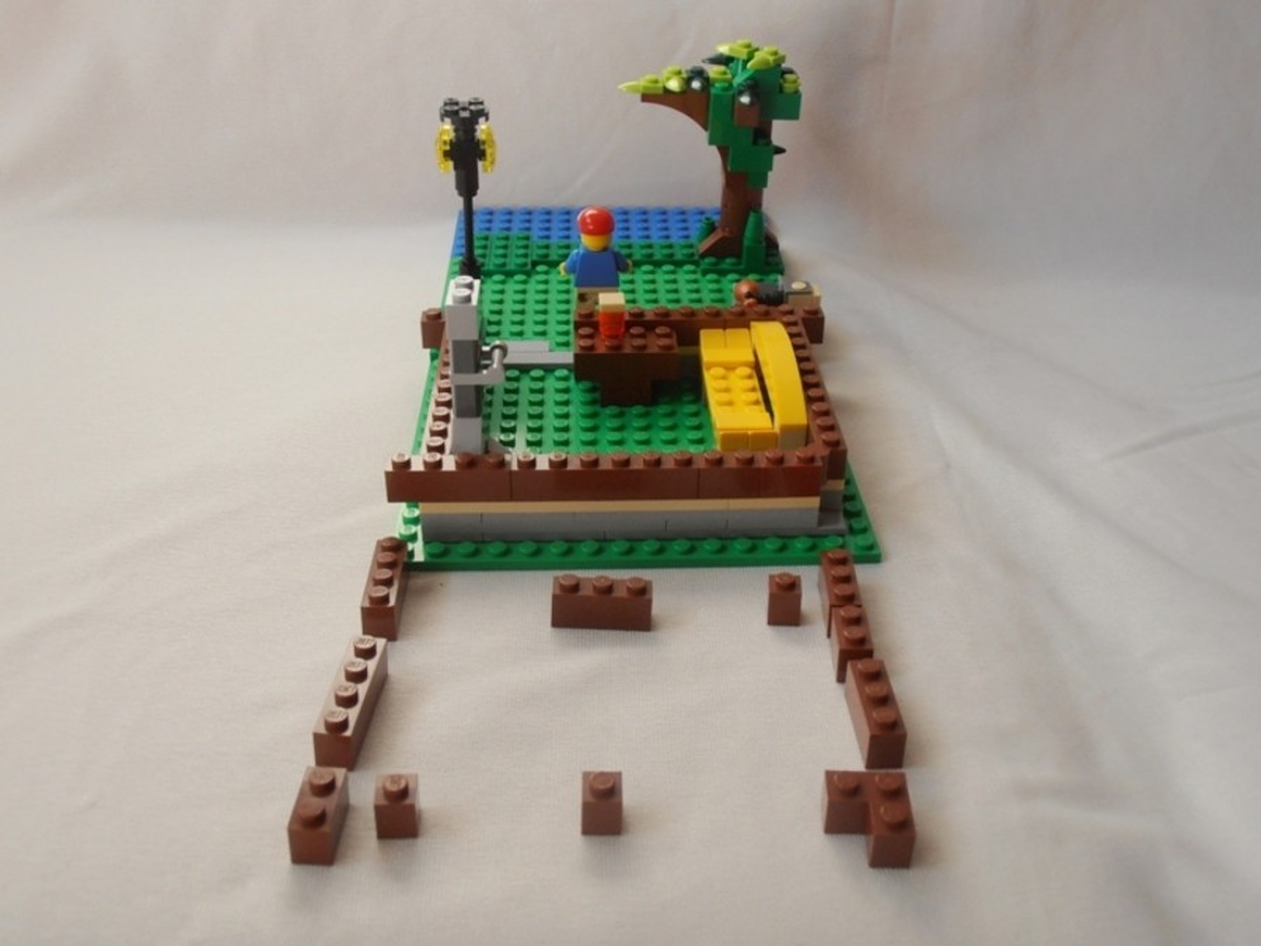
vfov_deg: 38.7
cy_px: 473
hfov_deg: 50.1
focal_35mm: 37
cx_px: 630
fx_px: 1348
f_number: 3.9
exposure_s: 1/80
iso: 80
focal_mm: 6.61
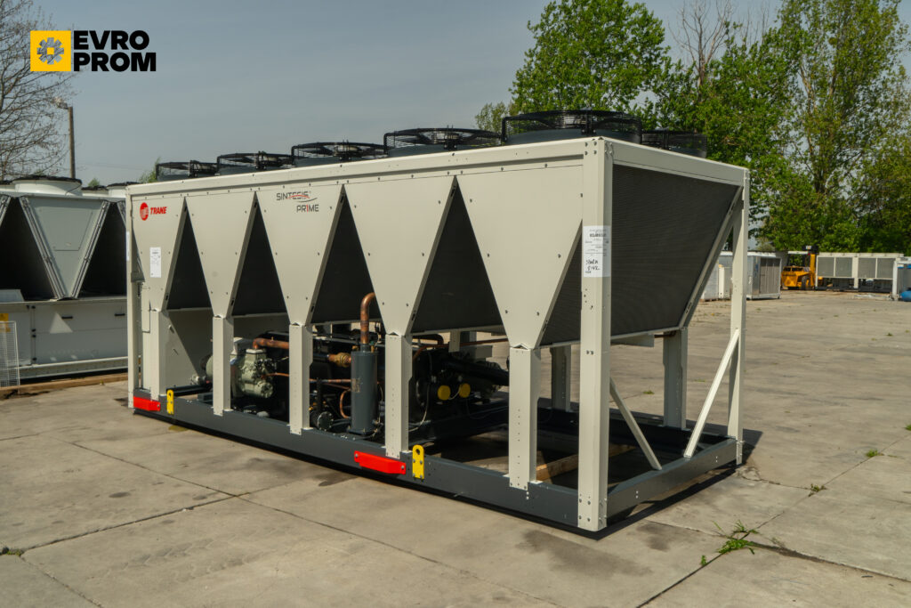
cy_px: 304
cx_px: 456
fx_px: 785
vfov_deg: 42.3
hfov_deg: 60.3
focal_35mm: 31
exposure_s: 1/125
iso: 200
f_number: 14
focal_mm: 31
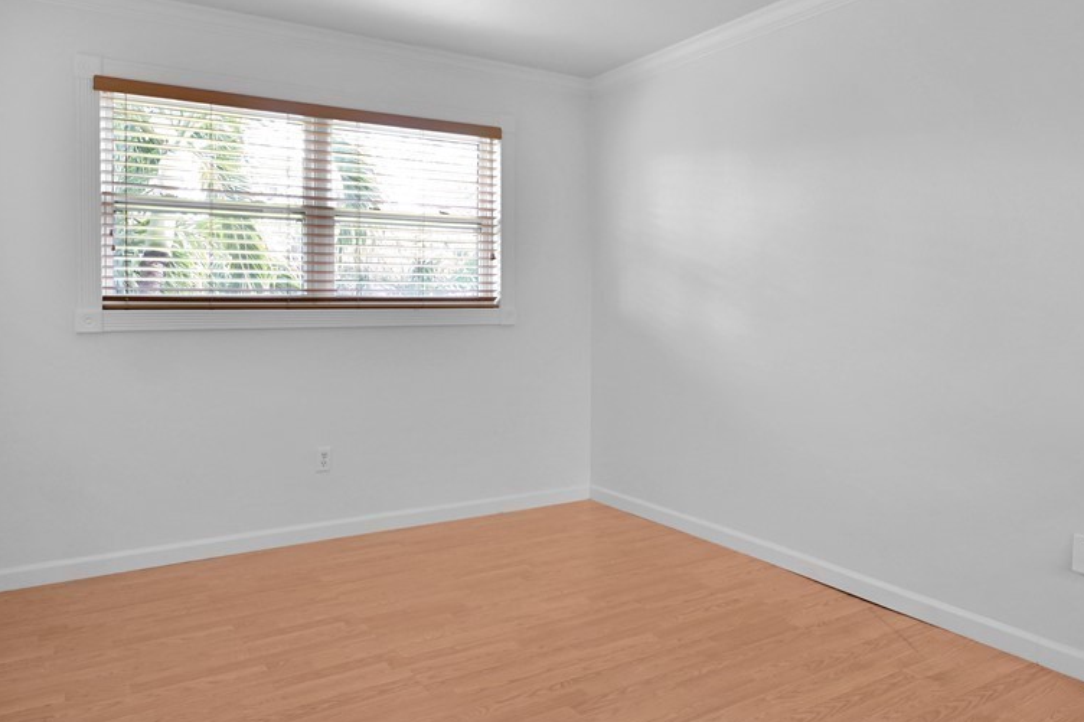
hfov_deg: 69.4
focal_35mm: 26
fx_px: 783
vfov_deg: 49.1
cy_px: 271
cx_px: 548
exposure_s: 1/20
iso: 1250
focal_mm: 12
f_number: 3.5
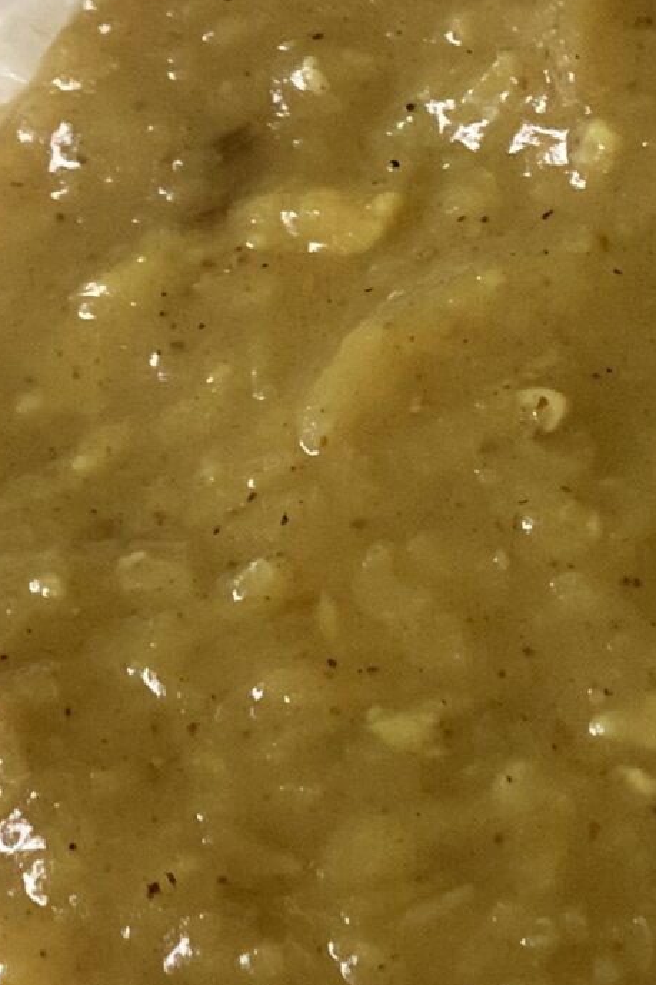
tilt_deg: -49.5
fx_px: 5496
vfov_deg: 10.2
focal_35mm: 201
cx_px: 1012
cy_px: 549
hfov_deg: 6.7
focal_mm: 6
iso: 125
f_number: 2.4
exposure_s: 1/62
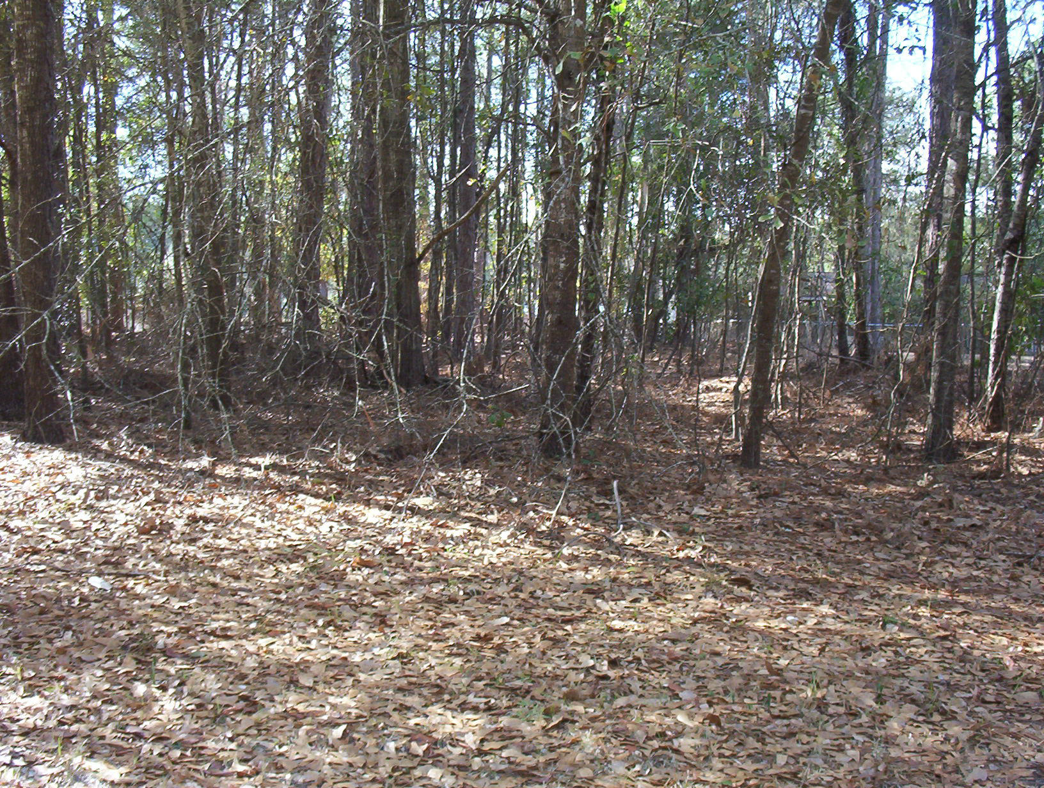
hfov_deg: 47.8
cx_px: 522
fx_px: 1179
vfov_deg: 37.0
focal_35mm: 39
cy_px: 394
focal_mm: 6
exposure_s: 1/71.7
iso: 100
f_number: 4.5
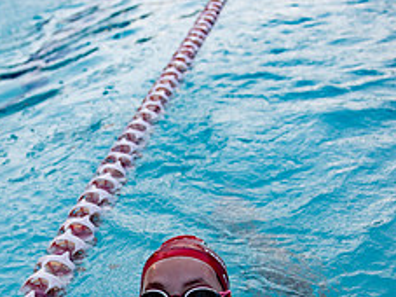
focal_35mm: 59
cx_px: 65
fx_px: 675
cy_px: 279
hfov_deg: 31.6
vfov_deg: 24.0
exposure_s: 1/500
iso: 800
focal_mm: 24
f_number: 2.8
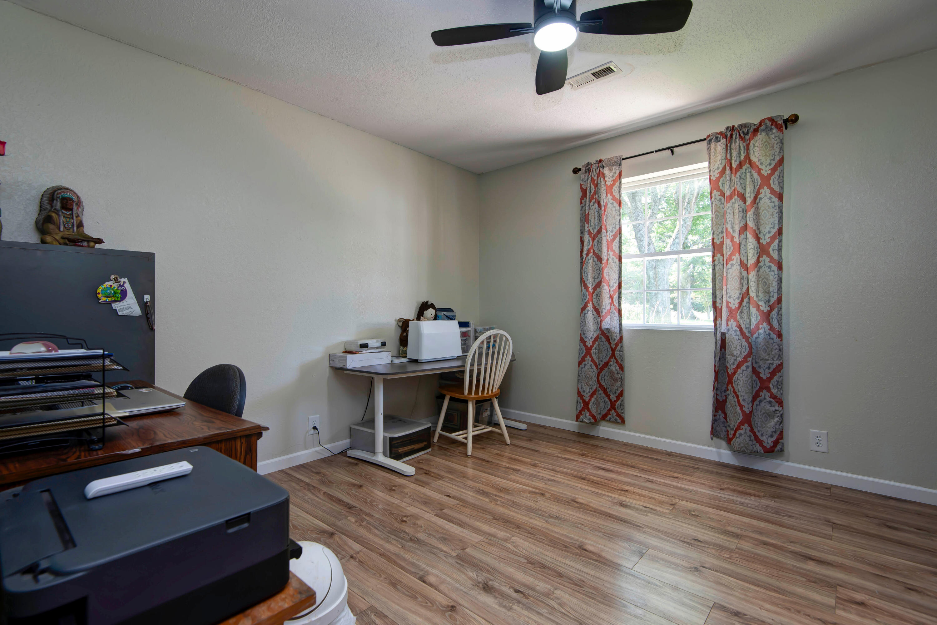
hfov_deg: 96.7
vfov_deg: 73.8
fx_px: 416
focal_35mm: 16
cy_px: 312
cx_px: 468
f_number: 6.7
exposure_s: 1/10
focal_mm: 16
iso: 200
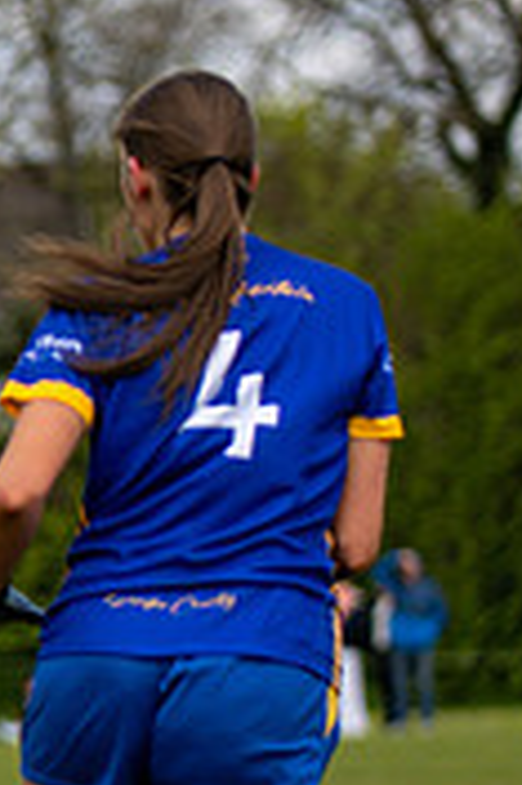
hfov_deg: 2.1
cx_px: -1033
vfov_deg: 3.2
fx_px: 14186
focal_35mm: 651
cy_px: 671
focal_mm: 135
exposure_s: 1/2500
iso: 180
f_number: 2.8
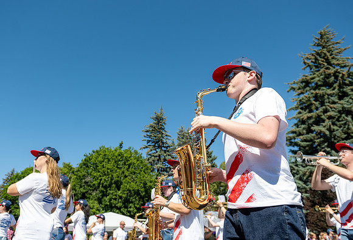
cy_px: 120
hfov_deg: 63.0
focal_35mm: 29
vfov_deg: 45.2
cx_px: 162
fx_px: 288
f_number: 2.8
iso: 100
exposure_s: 1/1000
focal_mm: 24
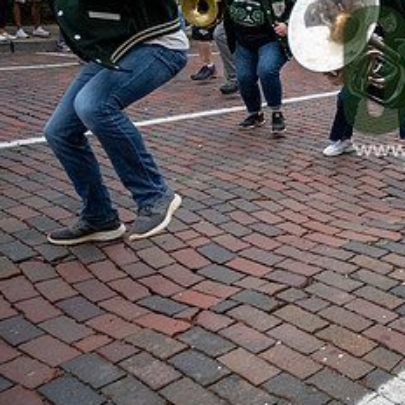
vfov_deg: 32.6
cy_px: 88
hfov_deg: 29.2
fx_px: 675
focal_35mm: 51
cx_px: 475
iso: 1000
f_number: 4
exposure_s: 1/1600
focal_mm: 24
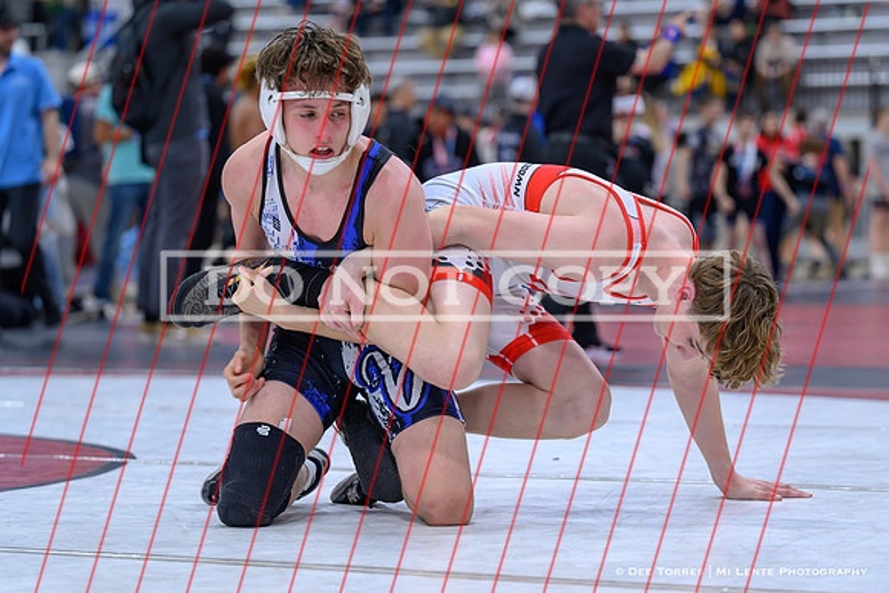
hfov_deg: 15.9
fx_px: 3182
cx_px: 477
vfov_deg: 10.6
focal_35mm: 129
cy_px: 322
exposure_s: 1/640
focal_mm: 93
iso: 1100
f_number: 2.8
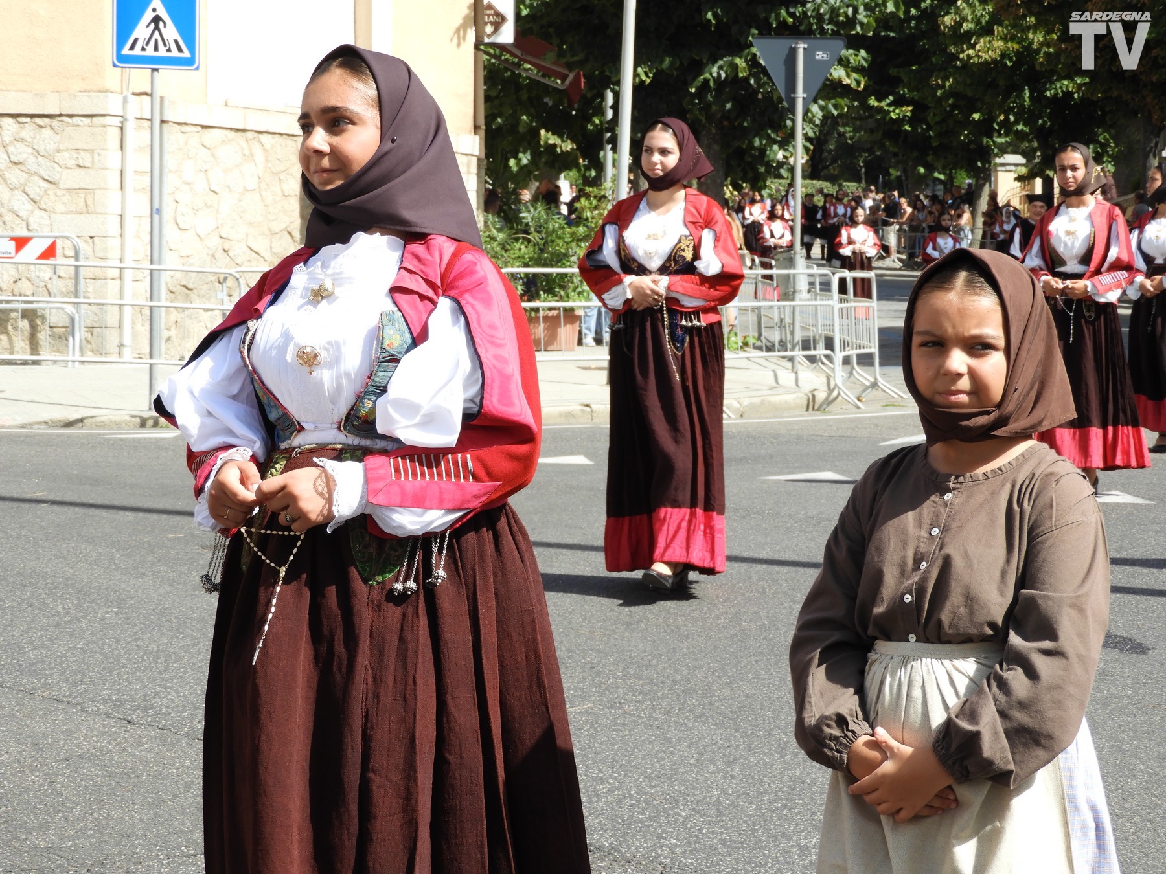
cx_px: 583
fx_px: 3200
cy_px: 437
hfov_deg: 20.7
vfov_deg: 15.6
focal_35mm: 95
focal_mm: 17
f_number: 4.8
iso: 100
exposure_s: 1/320
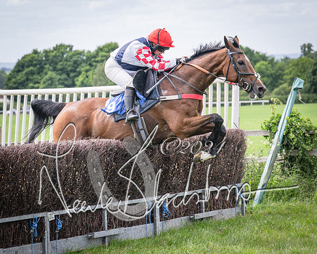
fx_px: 1314
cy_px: 88
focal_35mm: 140
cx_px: 90
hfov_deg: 13.7
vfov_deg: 11.0
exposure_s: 1/2000
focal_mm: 70
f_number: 4
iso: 400
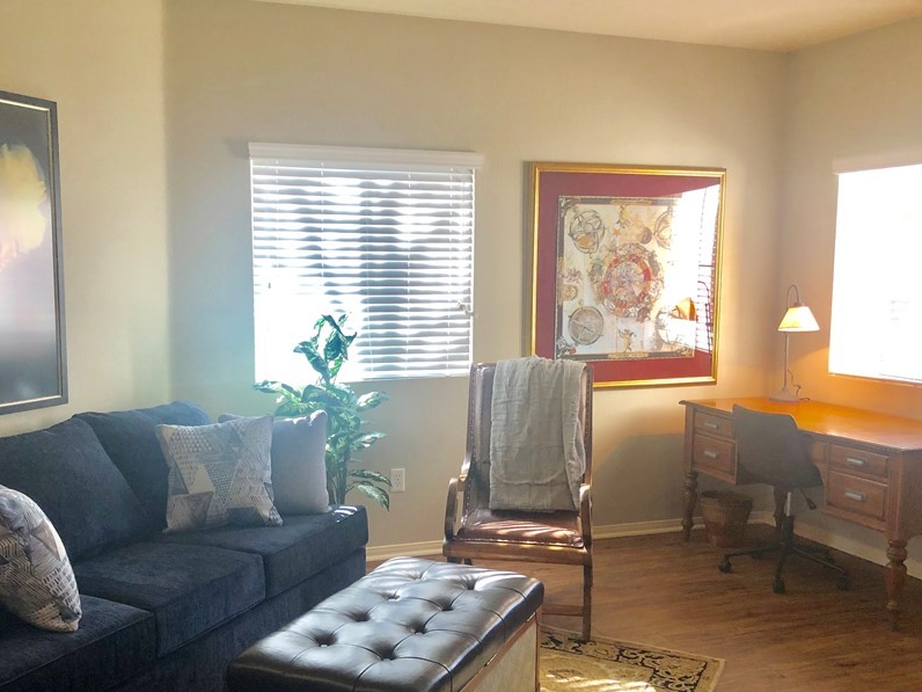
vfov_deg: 39.6
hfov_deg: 51.2
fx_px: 959
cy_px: 389
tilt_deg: -8.6
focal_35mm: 36
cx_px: 401
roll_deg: -0.4
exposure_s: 1/30
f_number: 1.8
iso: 40
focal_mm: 3.99
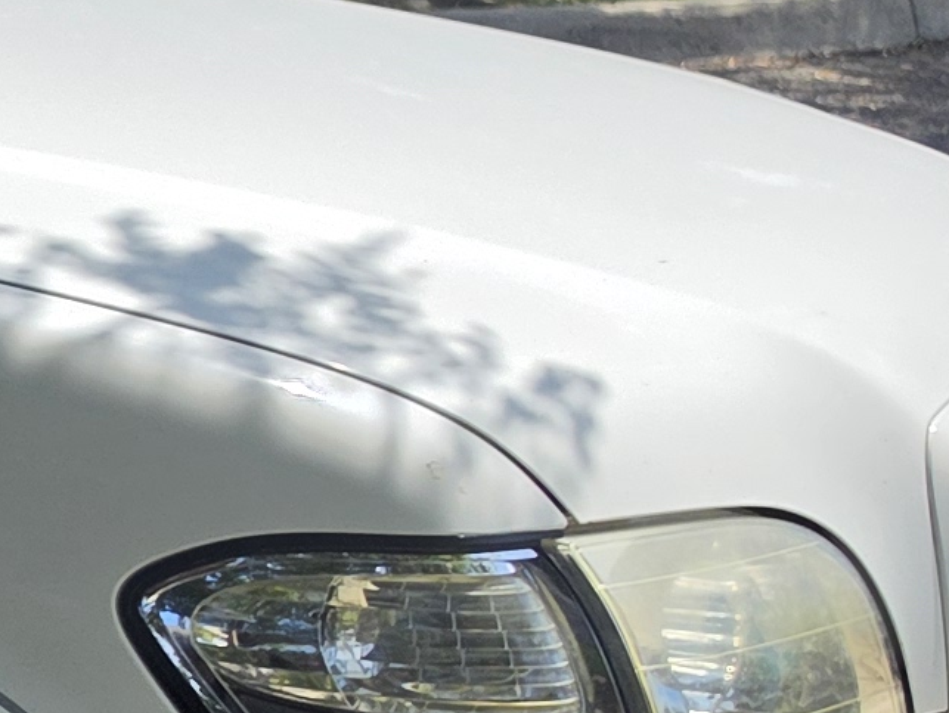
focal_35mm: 143
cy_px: 614
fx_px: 3923
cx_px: -1378
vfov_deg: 10.3
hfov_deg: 11.3
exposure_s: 1/6806
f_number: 1.4
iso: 64
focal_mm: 6.5
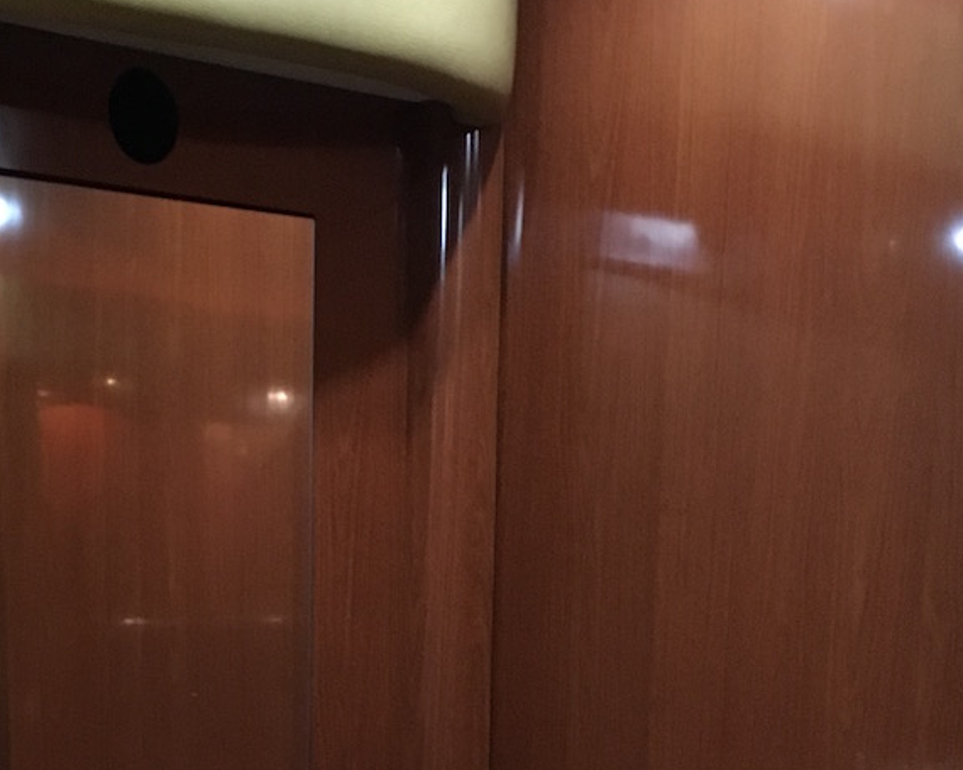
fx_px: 2080
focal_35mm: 73
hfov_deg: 25.7
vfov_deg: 19.6
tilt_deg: -10.6
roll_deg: +0.1
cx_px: 223
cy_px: 947
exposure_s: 1/15
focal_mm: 4.15
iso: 200
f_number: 2.2
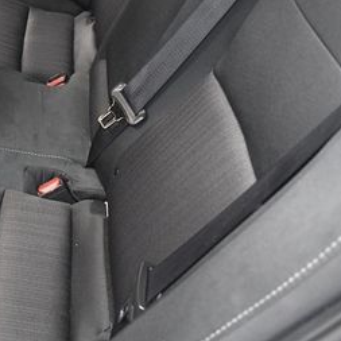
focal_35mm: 58
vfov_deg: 28.9
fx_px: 646
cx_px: -27
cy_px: 69
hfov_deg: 27.3
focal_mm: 18
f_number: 4.5
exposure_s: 1/100
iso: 2500
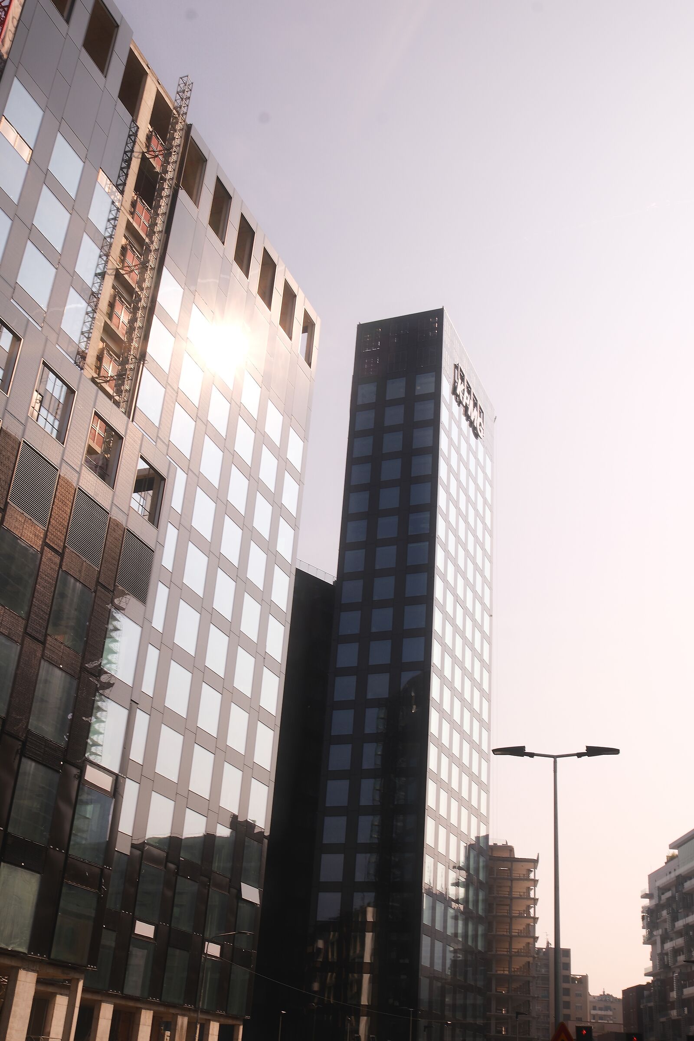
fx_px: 1012
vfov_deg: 54.4
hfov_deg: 37.9
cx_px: 347
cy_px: 520
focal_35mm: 35
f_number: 16
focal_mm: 23
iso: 200
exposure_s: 1/180
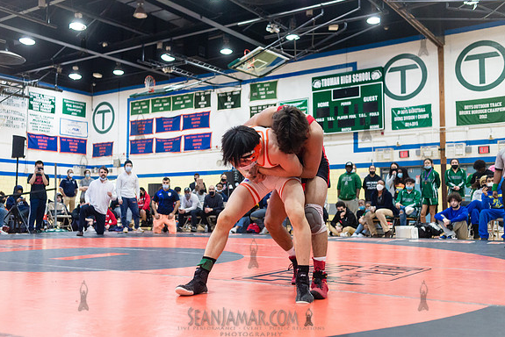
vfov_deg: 35.1
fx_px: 533
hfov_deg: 50.7
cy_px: 168
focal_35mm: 38
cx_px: 253
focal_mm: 35
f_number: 3.5
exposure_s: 1/320
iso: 4000
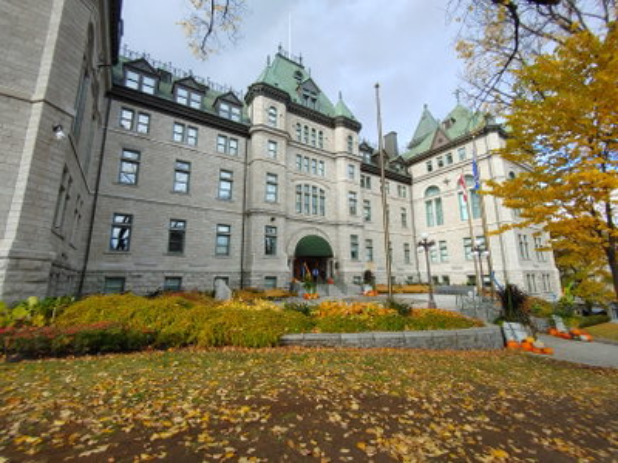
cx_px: 309
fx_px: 268
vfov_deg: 81.7
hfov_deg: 98.2
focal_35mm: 15
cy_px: 232
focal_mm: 1.6
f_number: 2.2
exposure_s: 1/340
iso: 50
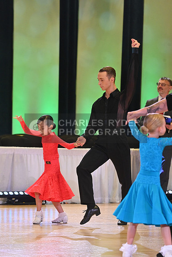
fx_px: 1432
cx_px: 86
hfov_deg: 6.9
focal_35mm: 200
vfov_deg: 10.3
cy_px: 128
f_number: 6.3
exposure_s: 1/400
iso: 4000
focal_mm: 200
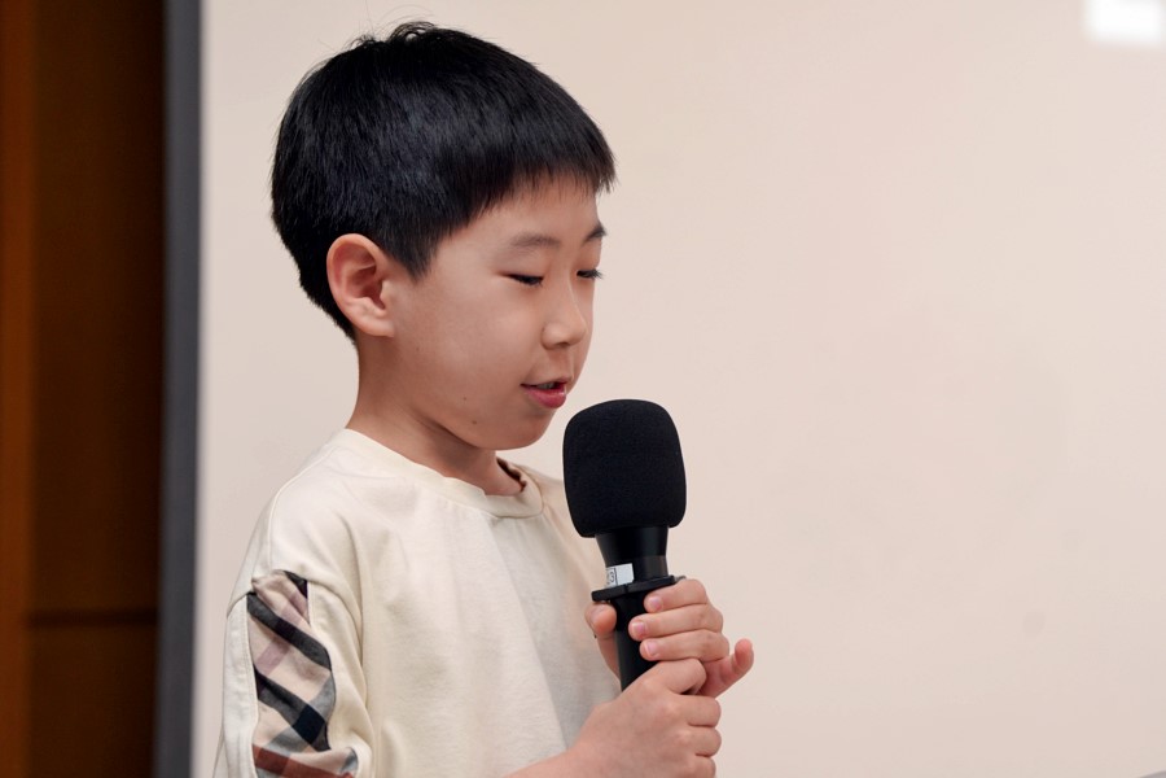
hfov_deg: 11.4
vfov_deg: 7.6
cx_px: 583
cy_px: 389
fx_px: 5830
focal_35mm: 180
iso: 800
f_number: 4
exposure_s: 1/200
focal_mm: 180
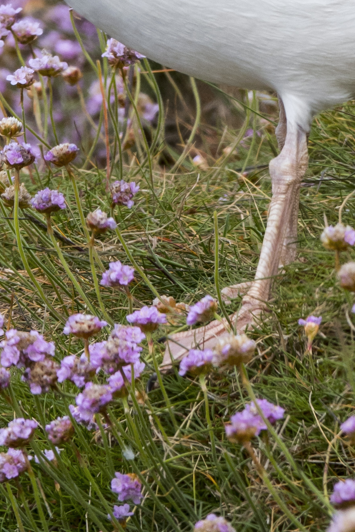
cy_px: -407
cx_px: 244
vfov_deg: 1.3
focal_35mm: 1630
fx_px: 24109
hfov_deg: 0.8
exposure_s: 1/640
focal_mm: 260
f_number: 8
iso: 400
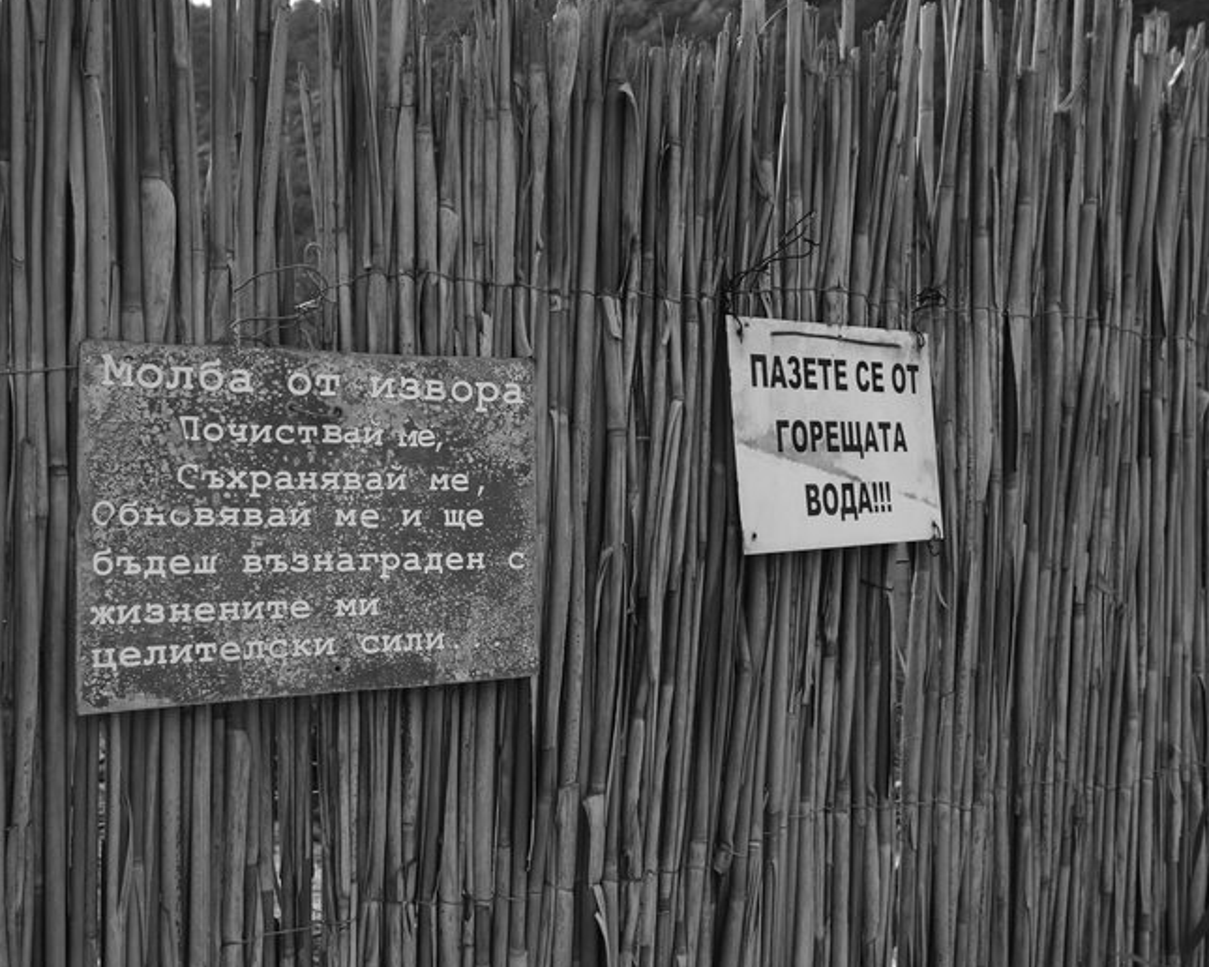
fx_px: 1309
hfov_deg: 49.5
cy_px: 484
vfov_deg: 40.6
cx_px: 534
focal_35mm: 37
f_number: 7.1
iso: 100
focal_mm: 21
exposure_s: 1/250
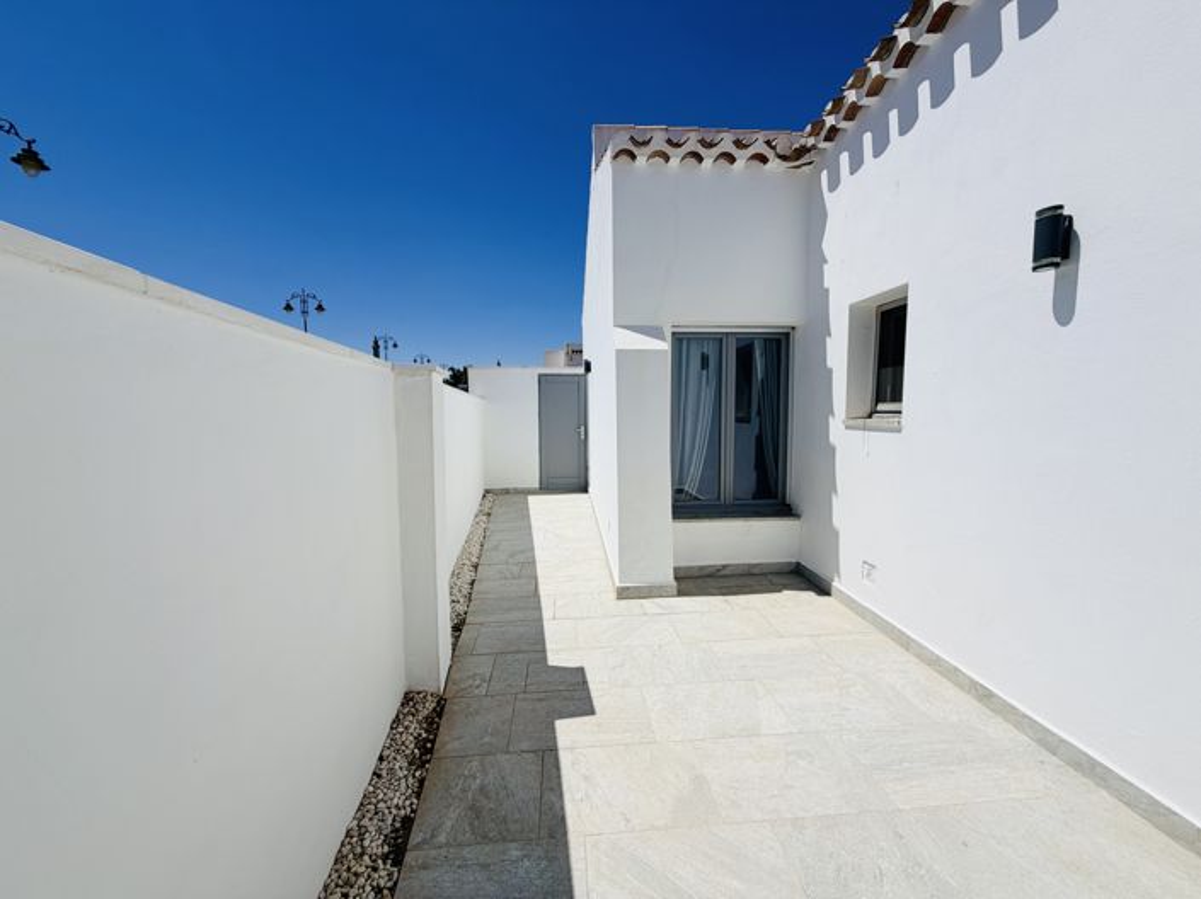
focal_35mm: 14
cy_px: 450
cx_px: 600
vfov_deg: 85.6
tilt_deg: -4.2
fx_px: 485
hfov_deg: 102.1
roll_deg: +0.3
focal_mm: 2.22
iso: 20
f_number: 2.2
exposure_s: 1/2717
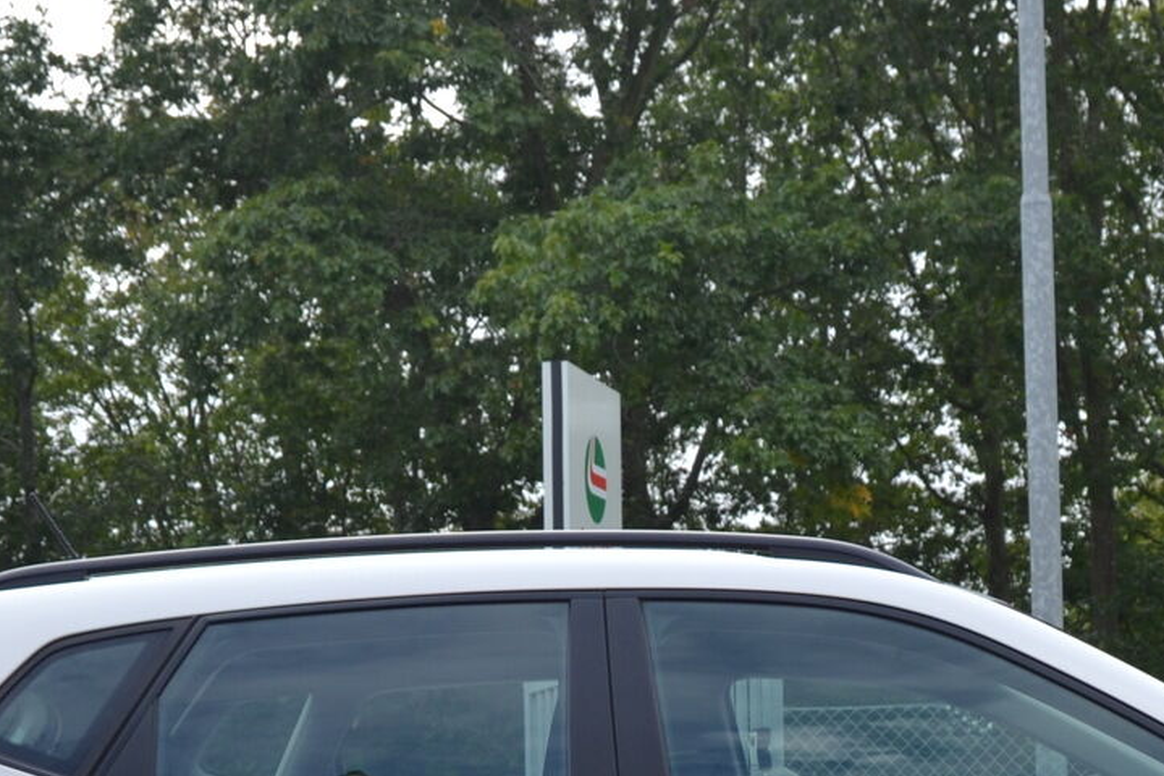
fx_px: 3104
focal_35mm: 96
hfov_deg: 21.2
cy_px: 1009
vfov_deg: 13.7
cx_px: 787
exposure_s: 1/160
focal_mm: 24
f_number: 6.3
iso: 100
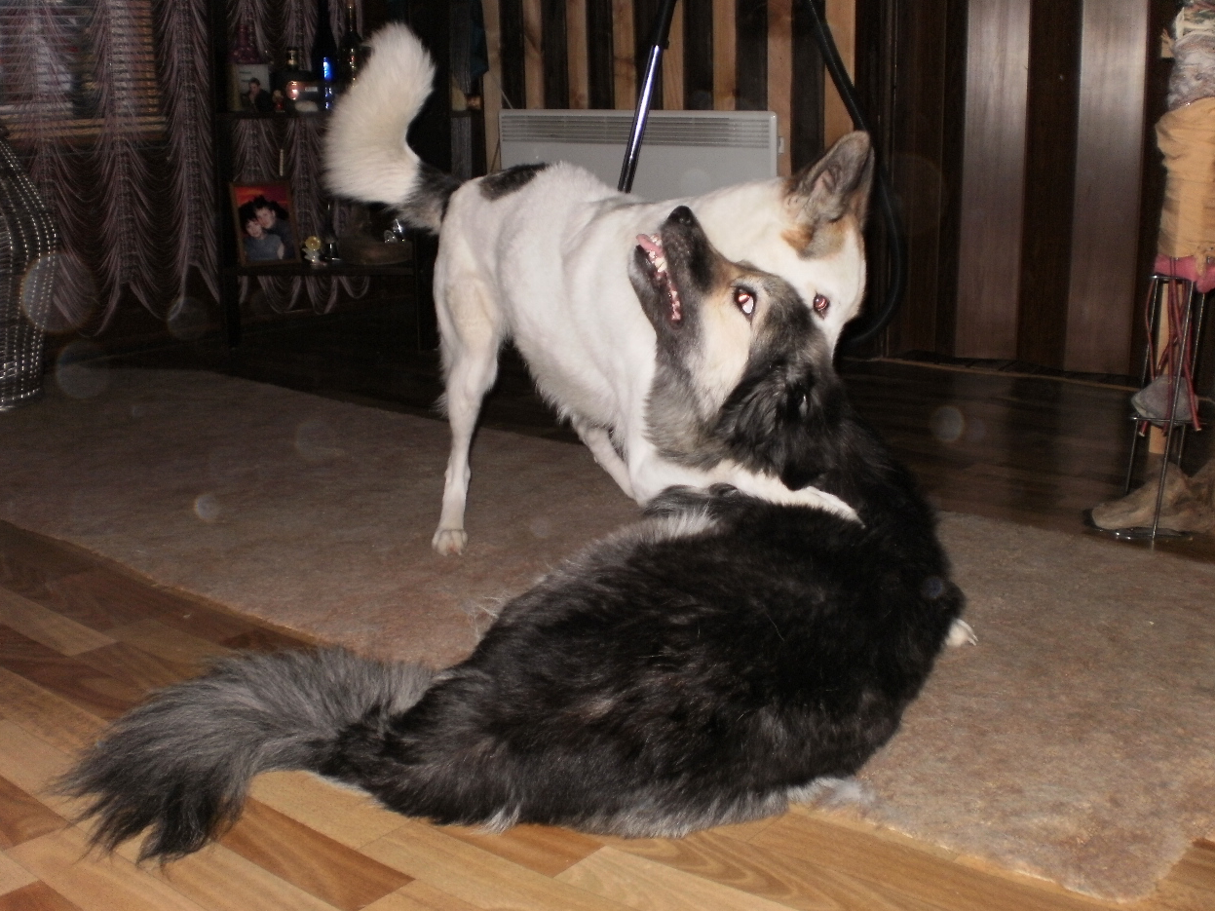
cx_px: 601
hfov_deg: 47.9
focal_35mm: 39
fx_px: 1369
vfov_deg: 36.8
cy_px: 458
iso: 125
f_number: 3.1
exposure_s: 1/30
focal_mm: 6.3
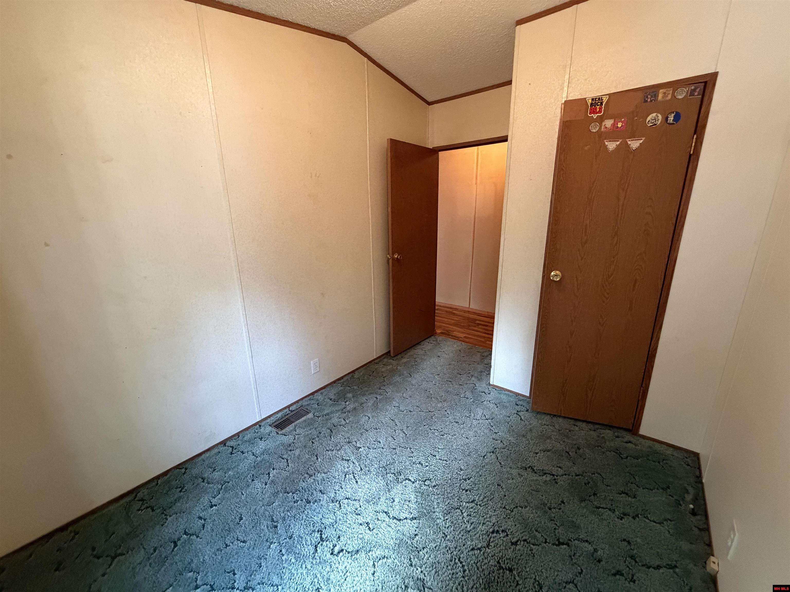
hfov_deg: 102.1
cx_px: 395
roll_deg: +1.2
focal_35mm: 14
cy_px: 296
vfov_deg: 85.7
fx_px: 320
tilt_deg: -15.9
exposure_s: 1/60
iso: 640
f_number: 2.2
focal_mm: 2.22
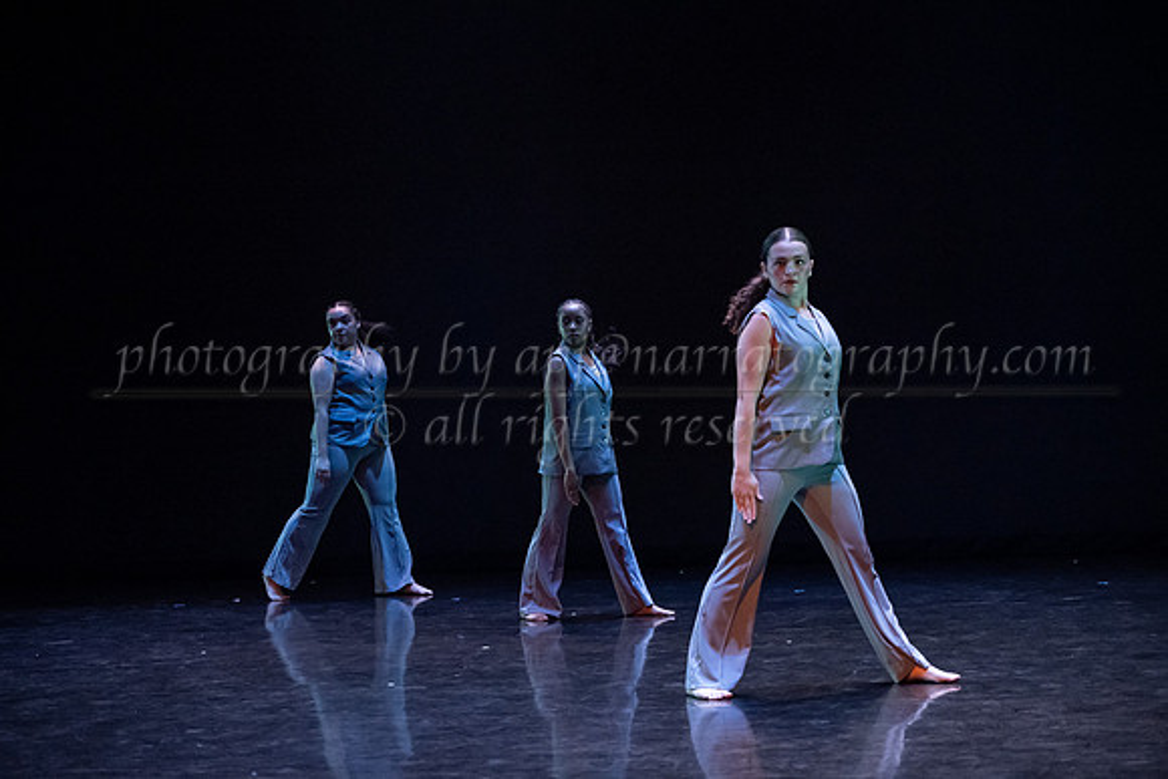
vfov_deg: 16.2
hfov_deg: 24.1
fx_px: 2733
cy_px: 405
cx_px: 616
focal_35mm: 84
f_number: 3.5
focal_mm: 75
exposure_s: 1/320
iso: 4000
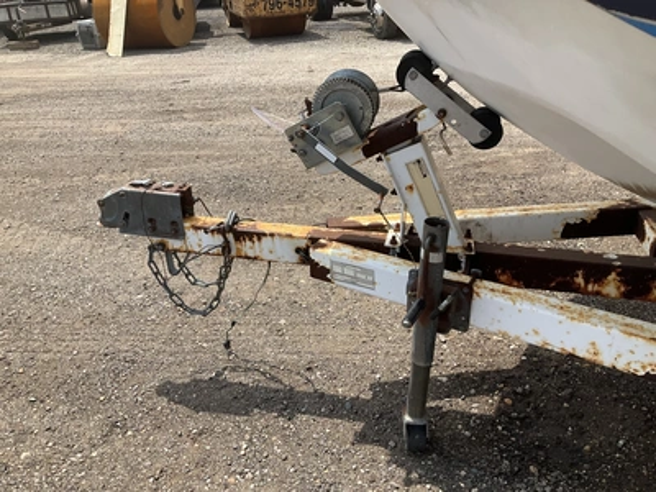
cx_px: 328
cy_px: 246
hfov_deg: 61.7
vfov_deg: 48.2
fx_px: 550
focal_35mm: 29
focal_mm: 3
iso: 25
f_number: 1.8
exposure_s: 1/1451
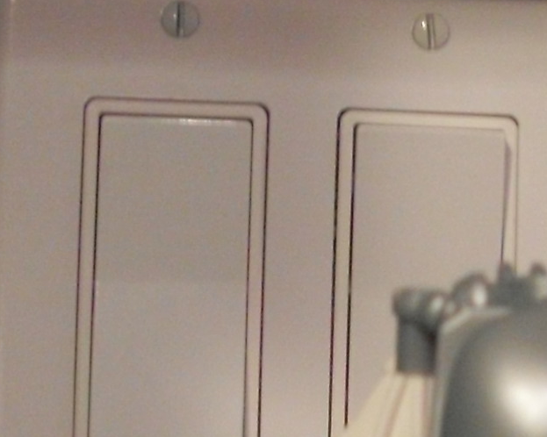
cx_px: 540
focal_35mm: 122
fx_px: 1974
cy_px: 553
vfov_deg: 12.3
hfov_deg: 15.5
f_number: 2.8
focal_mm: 6.3
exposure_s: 1/8
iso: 400
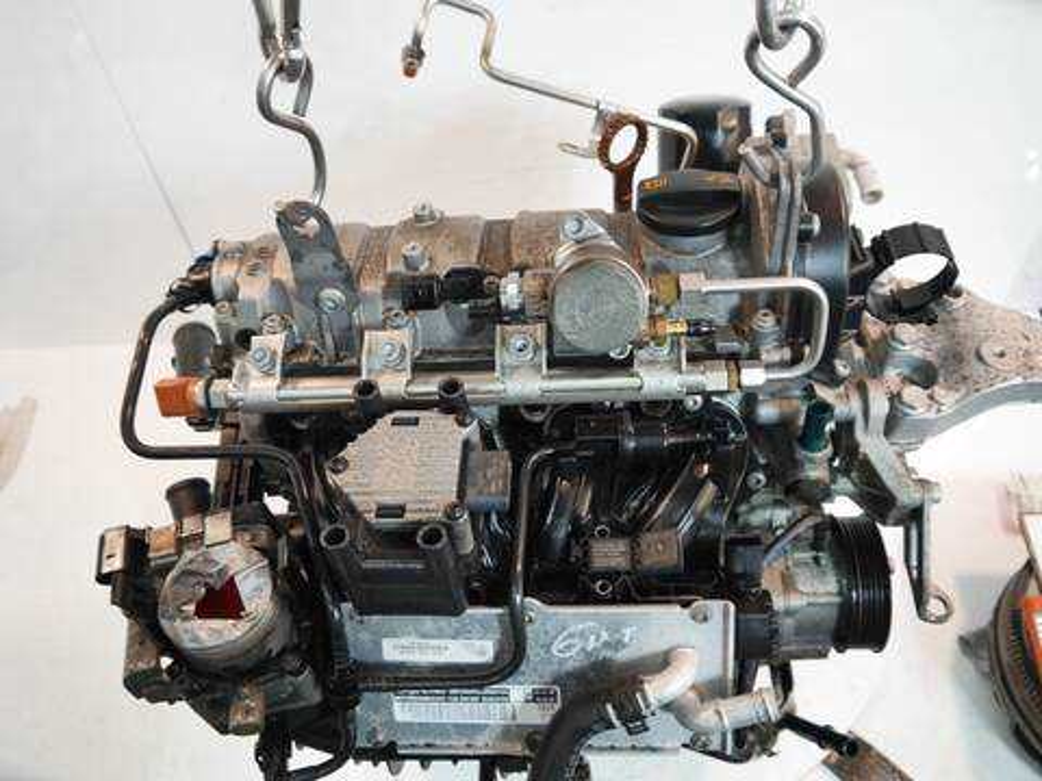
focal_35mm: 28
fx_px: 843
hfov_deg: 63.4
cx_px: 521
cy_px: 390
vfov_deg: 49.7
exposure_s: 1/125
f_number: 3.5
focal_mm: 14
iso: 800
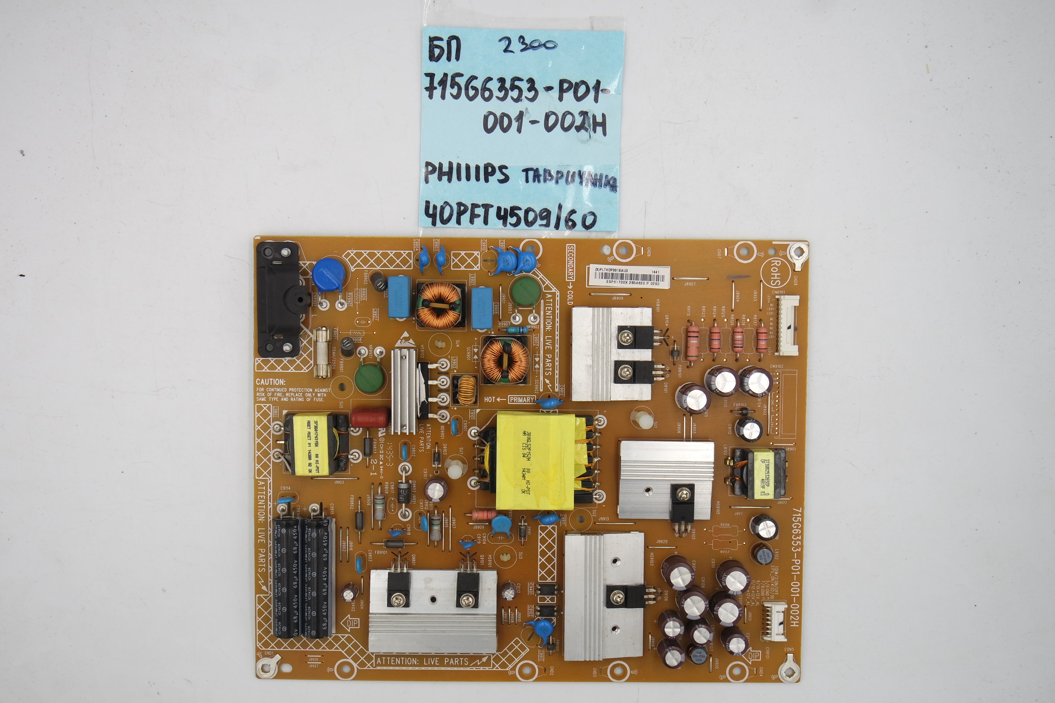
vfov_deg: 33.4
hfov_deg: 48.5
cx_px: 528
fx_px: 1172
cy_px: 352
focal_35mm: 40
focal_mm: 15
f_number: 5
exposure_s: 1/100
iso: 160
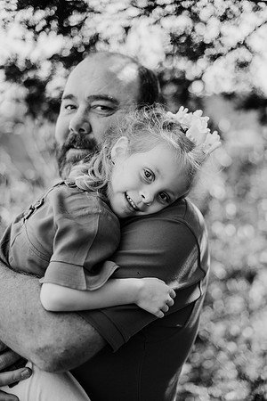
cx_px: 134
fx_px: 556
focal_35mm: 50
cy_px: 200
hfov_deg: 27.0
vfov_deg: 39.6
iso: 100
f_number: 2
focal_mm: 50
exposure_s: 1/1250
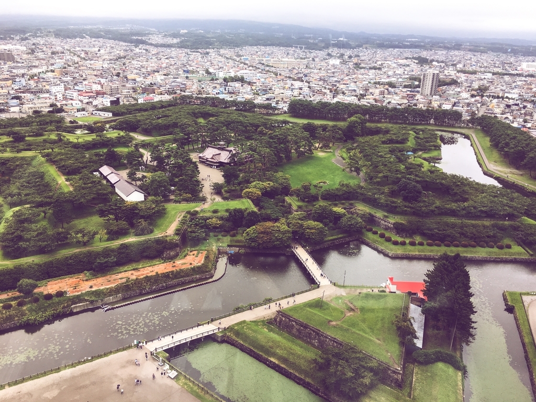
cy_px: 201
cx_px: 268
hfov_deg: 61.7
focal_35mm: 29
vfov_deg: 48.2
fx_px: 449
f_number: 2.2
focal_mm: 4.15
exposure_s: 1/230
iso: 25
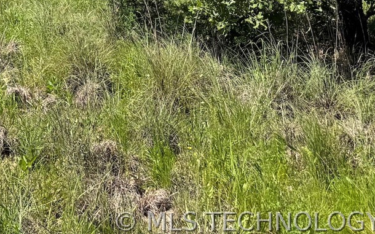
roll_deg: -0.8
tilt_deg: +6.4
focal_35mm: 80
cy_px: -200
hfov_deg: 23.5
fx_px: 817
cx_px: -78
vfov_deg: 14.2
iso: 80
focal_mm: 6.76
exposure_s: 1/3096
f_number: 1.78
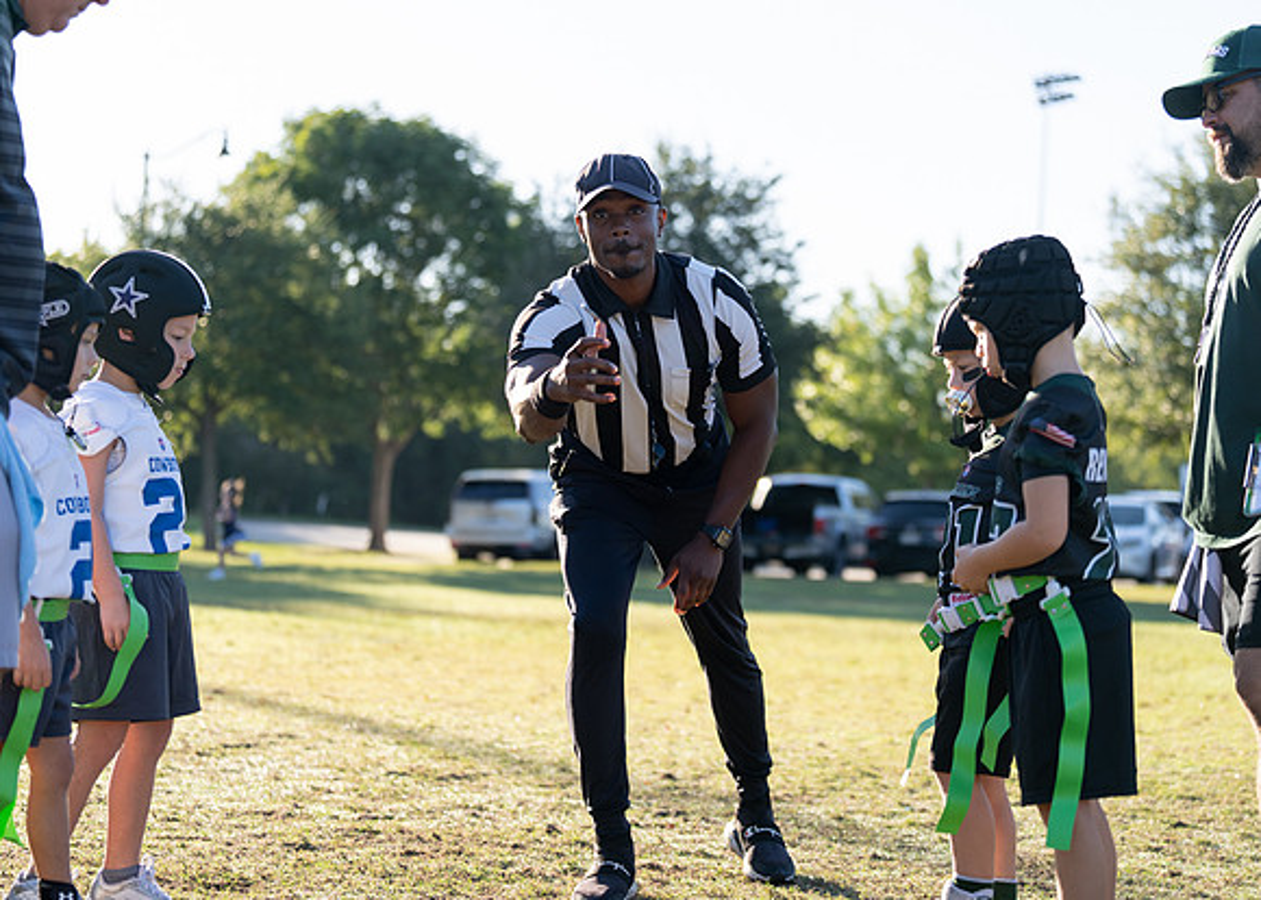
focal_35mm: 73
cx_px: 630
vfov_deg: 19.4
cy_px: 450
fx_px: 2626
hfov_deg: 27.0
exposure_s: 1/1000
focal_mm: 70
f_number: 2.8
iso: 200
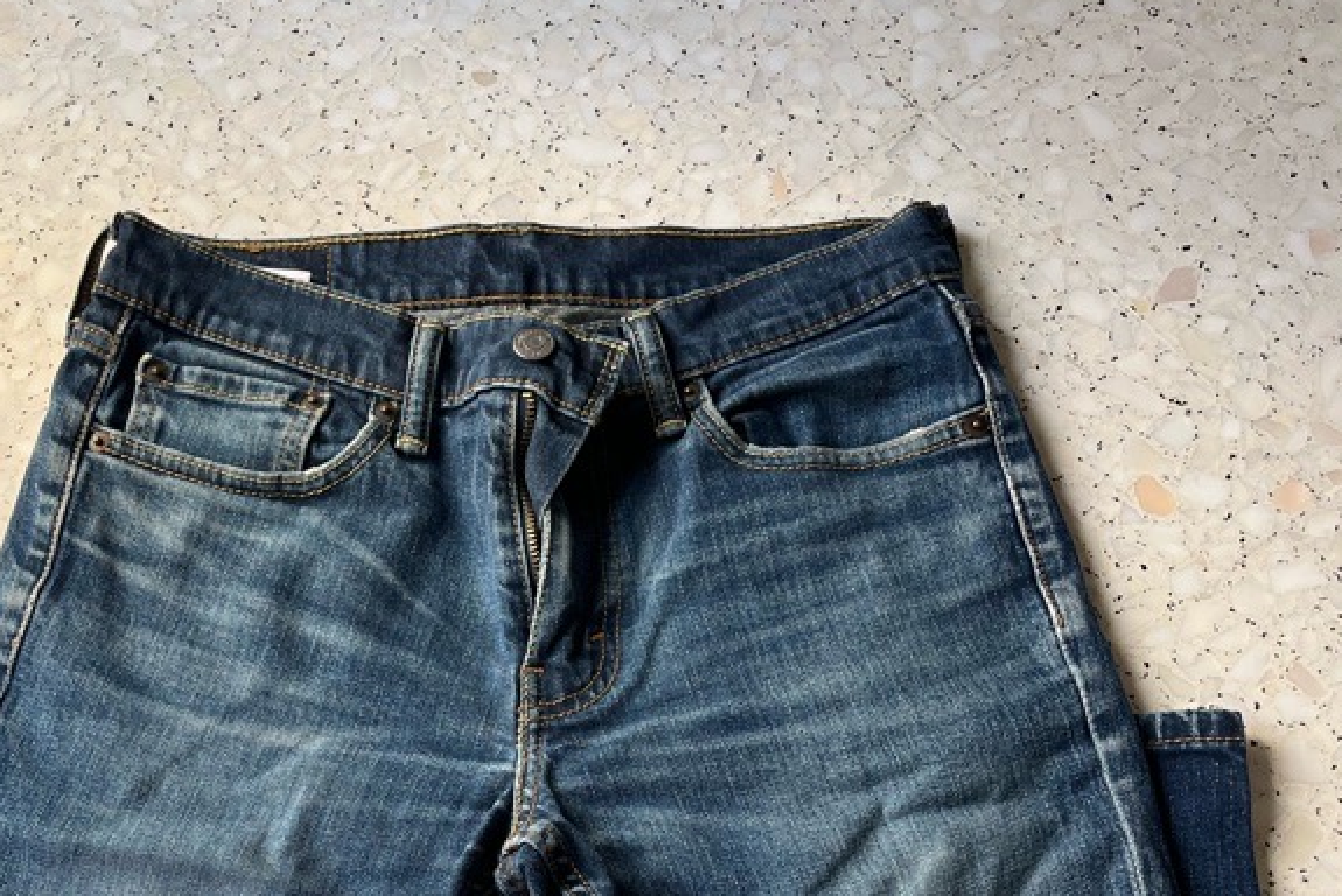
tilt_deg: -70.0
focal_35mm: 47
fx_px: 1753
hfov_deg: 41.6
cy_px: 835
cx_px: 492
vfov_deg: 27.5
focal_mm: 5.1
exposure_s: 1/122
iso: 80
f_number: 1.6
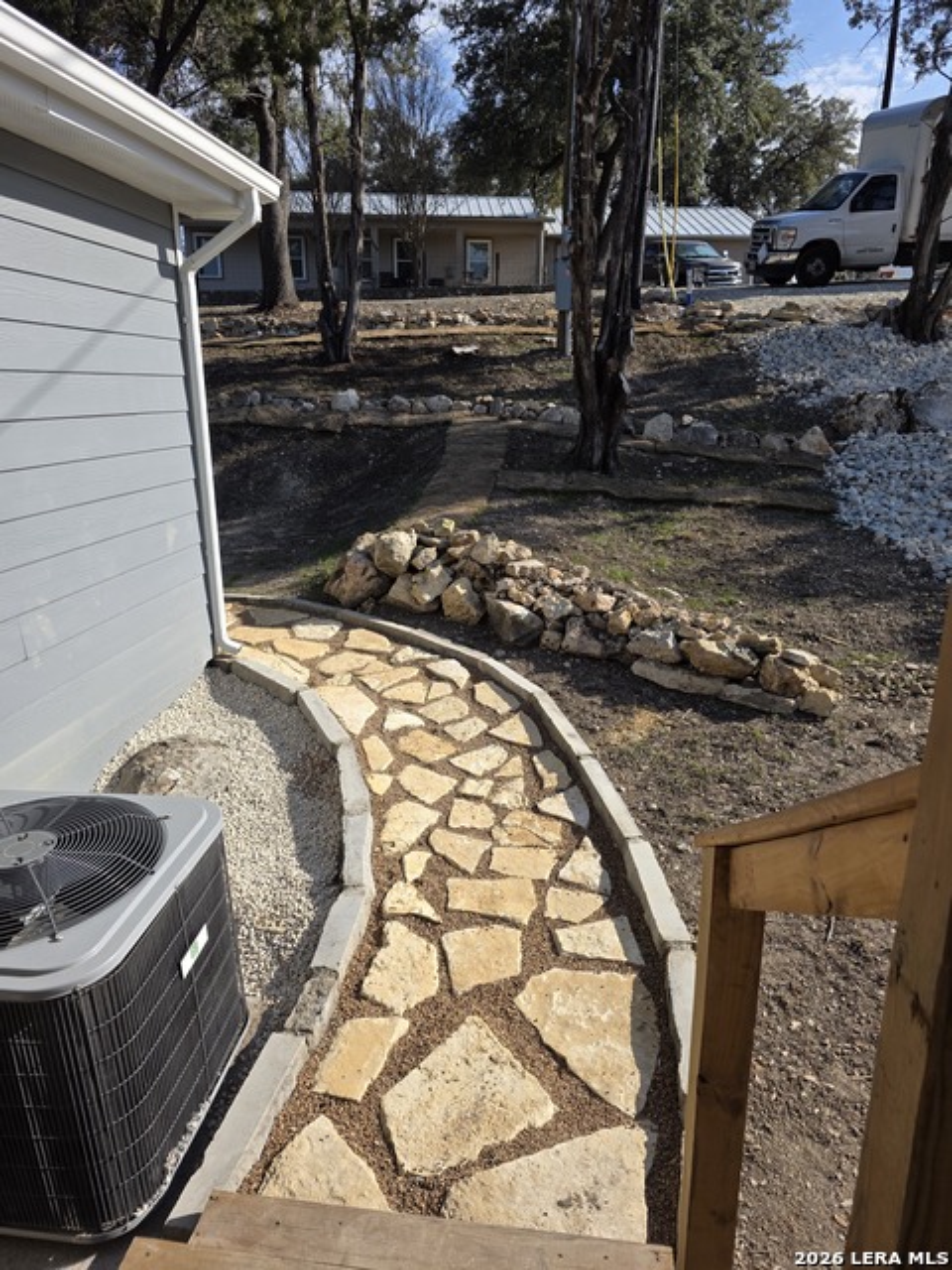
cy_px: 635
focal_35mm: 23
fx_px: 843
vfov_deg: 73.9
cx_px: 476
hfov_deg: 58.9
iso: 80
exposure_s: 1/4889
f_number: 1.7
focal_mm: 6.3
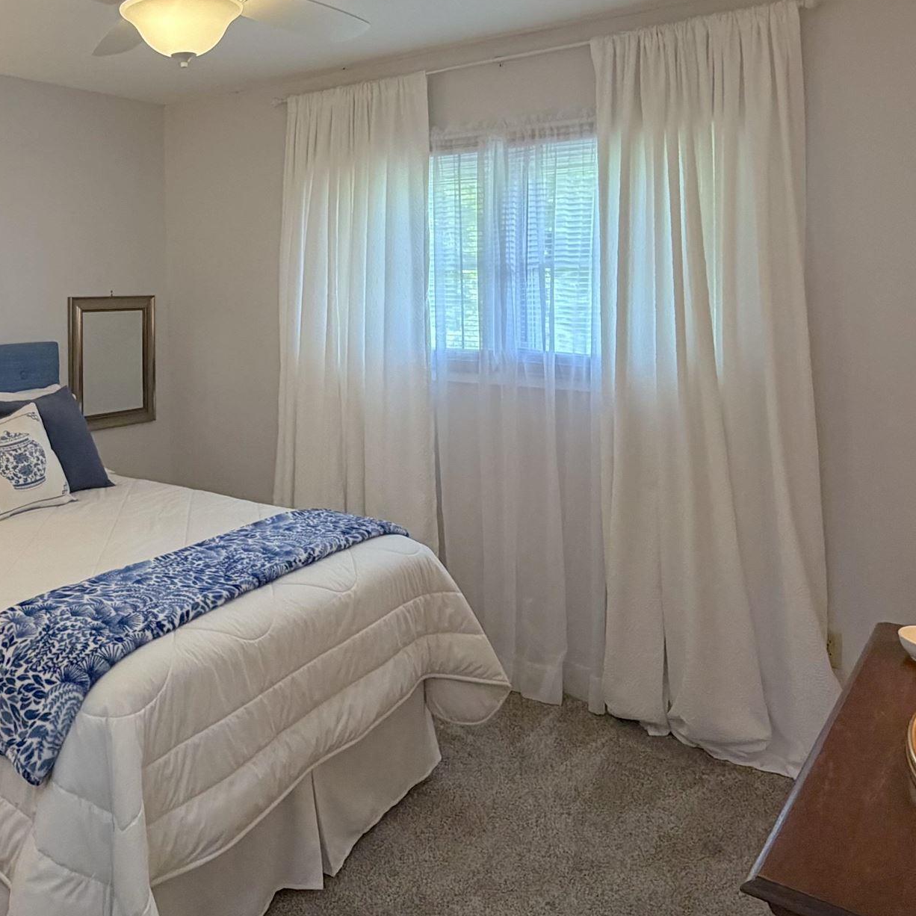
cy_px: 288
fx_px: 928
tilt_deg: -0.6
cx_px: 247
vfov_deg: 51.3
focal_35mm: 31
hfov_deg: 50.7
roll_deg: +1.2
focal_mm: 2.22
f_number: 2.2
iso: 200
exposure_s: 1/60
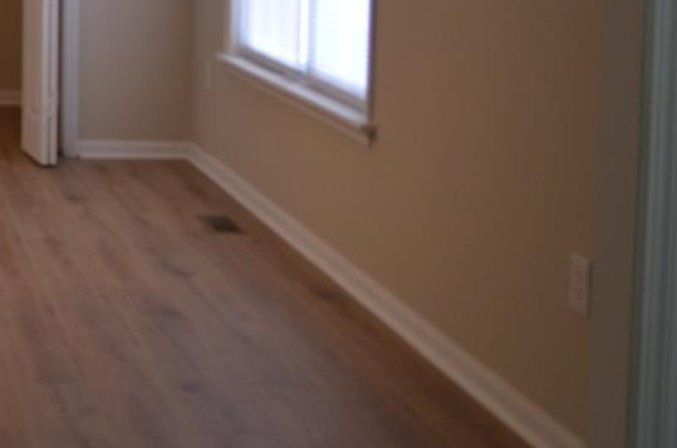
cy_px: -57
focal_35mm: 74
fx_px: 1389
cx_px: -216
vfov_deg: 17.6
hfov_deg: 23.9
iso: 400
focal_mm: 18
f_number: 3.5
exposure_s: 1/125
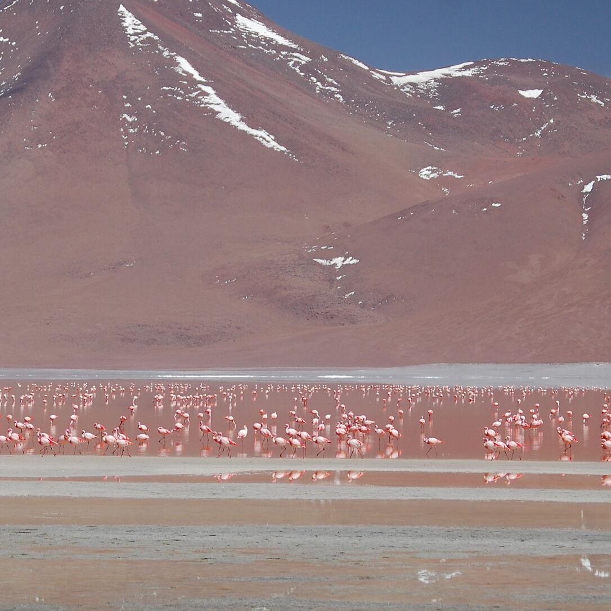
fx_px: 3934
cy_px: 366
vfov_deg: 8.9
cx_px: 126
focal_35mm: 197
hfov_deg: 8.9
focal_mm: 70
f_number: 5.6
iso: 200
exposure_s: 1/500
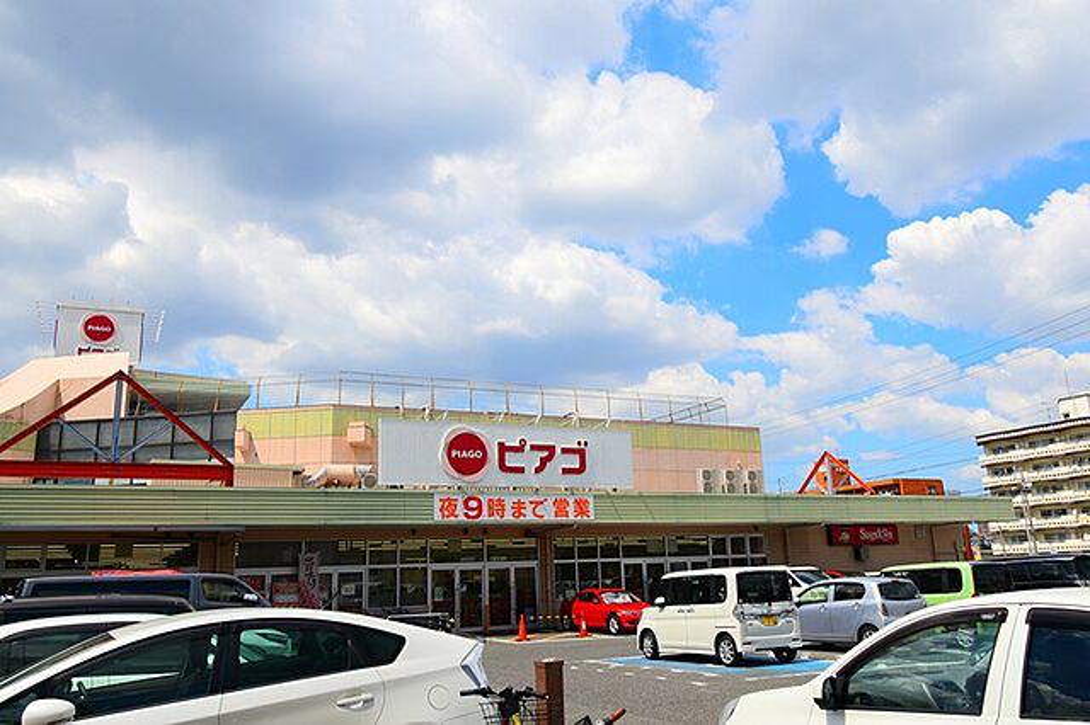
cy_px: 362
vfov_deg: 45.6
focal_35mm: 28
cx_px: 545
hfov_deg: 64.6
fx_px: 862
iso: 100
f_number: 10
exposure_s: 1/400
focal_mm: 19
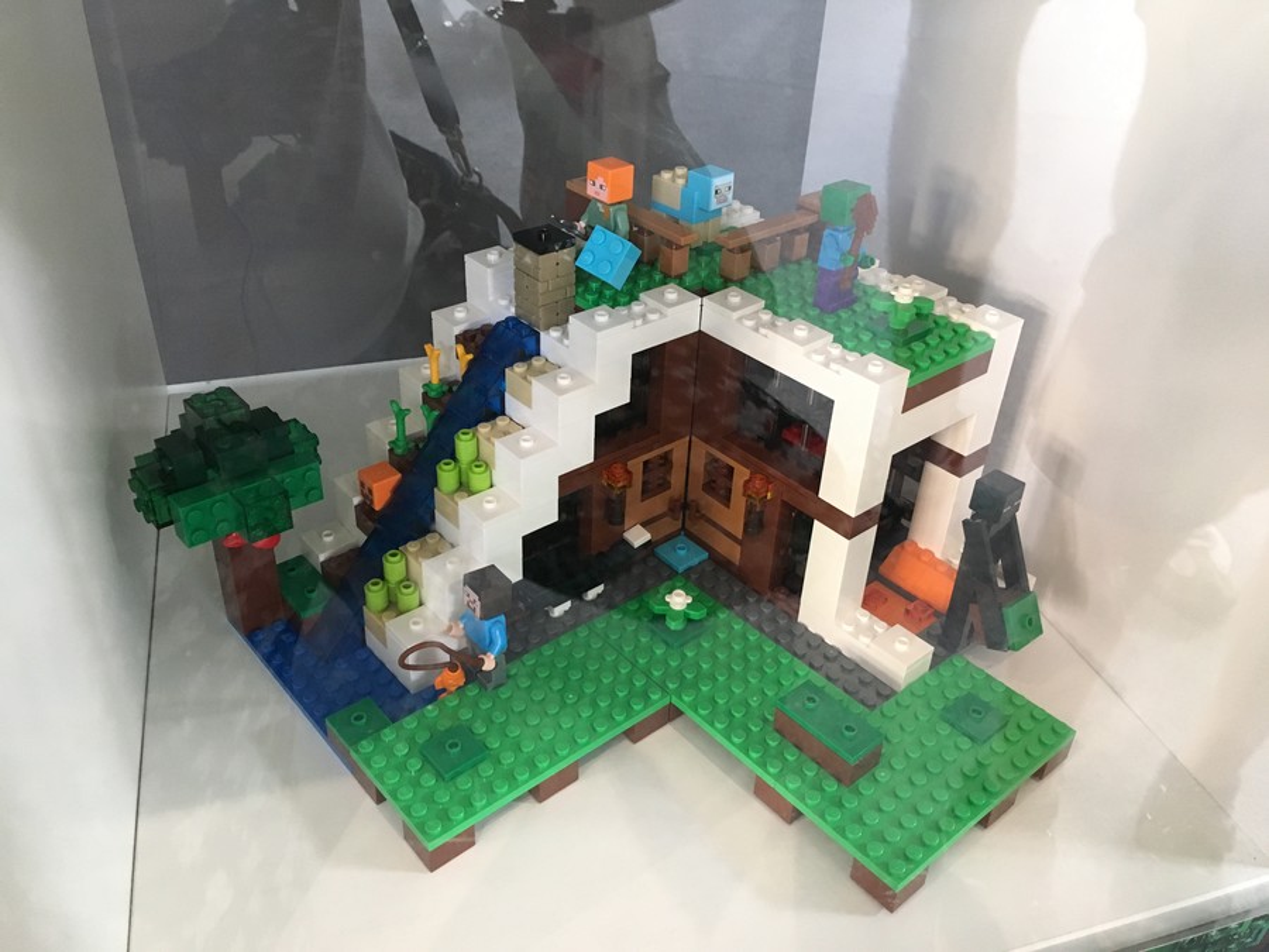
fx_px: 1063
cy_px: 476
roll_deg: -3.3
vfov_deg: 48.2
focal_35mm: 29
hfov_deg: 61.7
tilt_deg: -35.0
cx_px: 634
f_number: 2.2
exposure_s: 1/25
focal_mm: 4.15
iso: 200
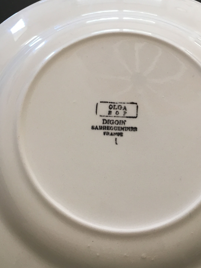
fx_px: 317
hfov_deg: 35.1
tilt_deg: -66.7
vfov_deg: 45.3
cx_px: 103
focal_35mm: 41
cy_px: 96
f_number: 2.2
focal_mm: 4.15
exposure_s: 1/33
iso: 50
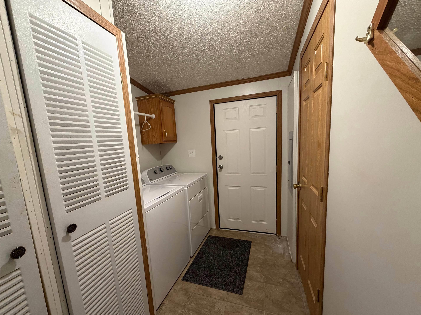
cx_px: 201
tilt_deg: -8.8
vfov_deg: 81.6
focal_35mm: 15
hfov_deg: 98.1
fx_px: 182
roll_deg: +3.2
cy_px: 168
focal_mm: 2.22
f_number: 2.2
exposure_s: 1/60
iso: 320
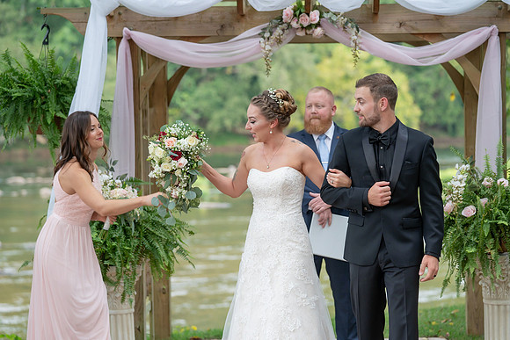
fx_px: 1680
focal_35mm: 119
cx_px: 255
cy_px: 170
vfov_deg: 11.6
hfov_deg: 17.3
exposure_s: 1/200
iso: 320
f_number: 4
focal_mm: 117
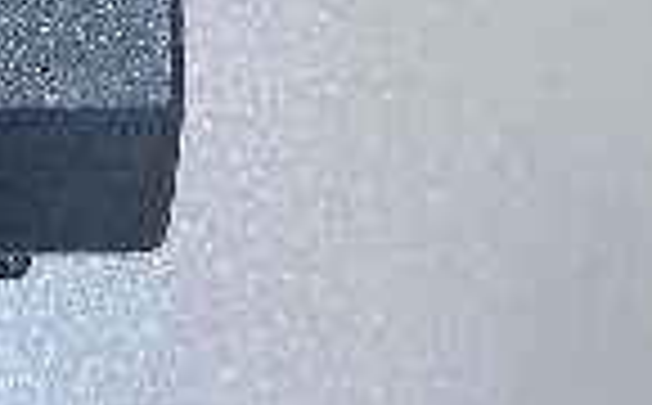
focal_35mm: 205
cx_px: -346
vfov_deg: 6.1
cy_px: -626
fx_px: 3636
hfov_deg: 9.9
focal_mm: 5
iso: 100
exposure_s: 1/30
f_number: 5.6
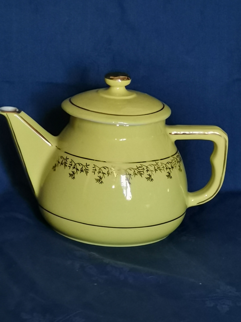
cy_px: 161
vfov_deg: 18.4
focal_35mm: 107
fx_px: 993
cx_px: 120
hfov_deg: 13.8
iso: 500
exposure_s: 1/30
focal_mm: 4.75
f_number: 1.8
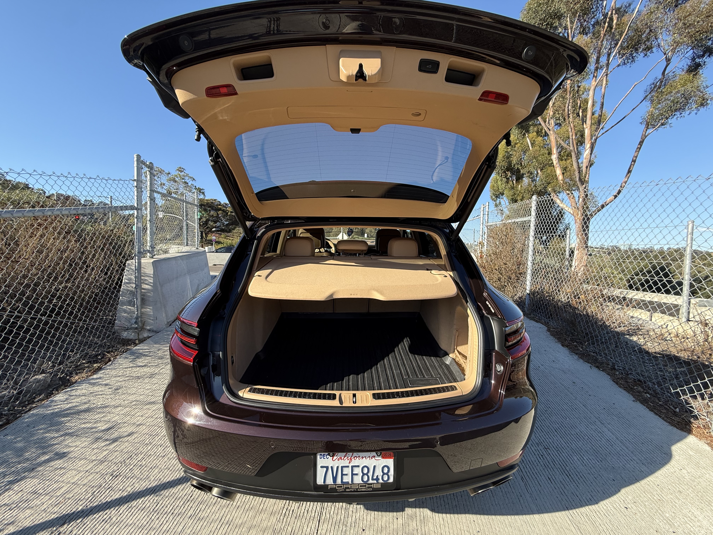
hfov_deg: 102.1
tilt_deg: -2.1
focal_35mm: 14
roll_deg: -1.5
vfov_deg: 85.7
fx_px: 288
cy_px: 268
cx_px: 356
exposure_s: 1/596
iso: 50
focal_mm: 2.22
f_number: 2.2
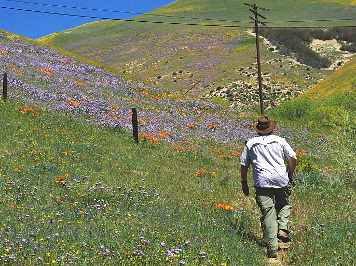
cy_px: 145
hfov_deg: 27.0
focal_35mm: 72
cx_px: 200
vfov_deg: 20.4
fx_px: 740
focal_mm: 37.5
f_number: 16
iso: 800
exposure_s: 1/750
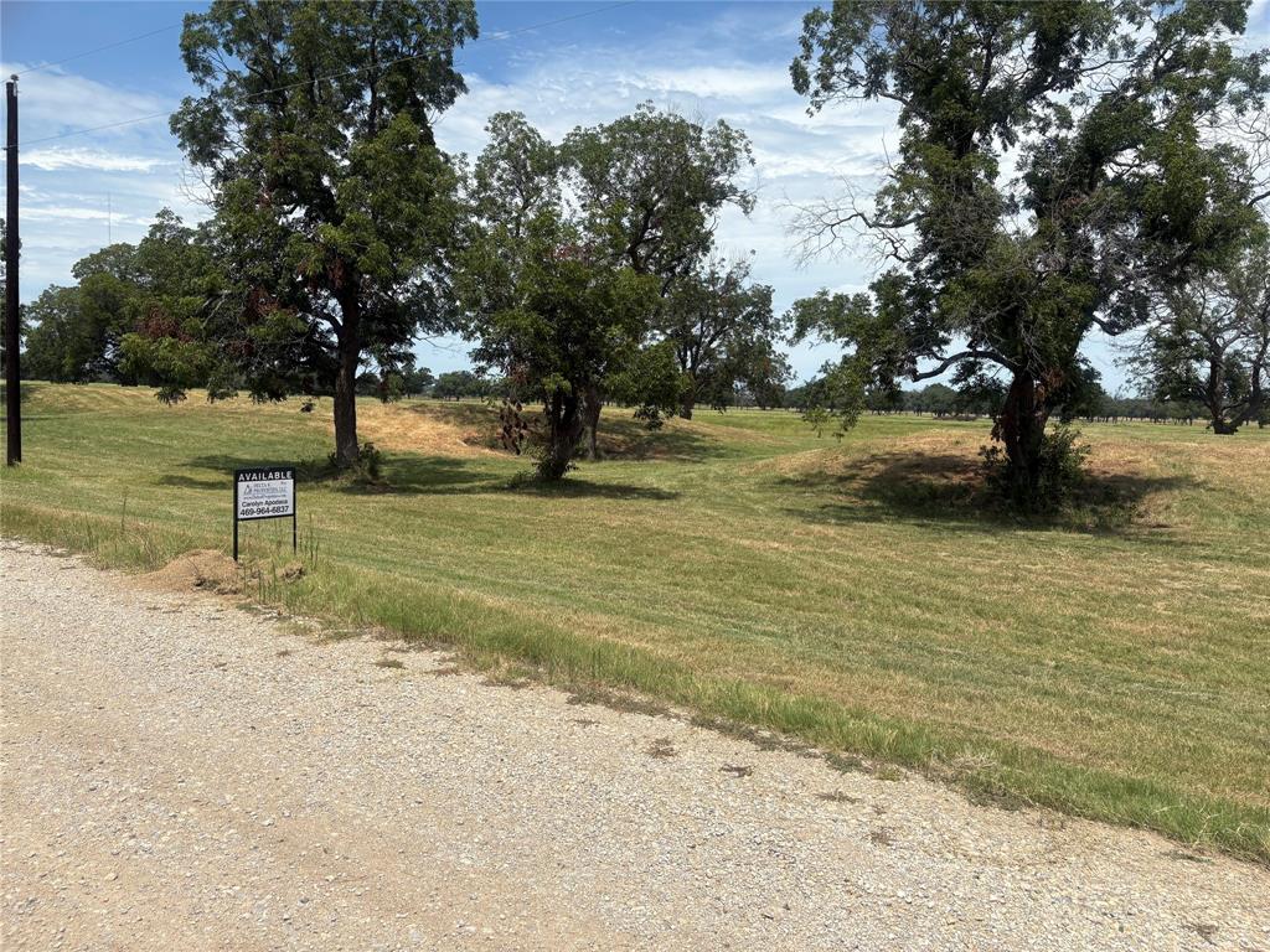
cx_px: 635
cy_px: 476
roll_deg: -1.2
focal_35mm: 26
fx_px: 954
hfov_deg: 67.3
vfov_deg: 53.1
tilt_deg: -2.2
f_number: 1.6
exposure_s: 1/4608
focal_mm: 5.96
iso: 50
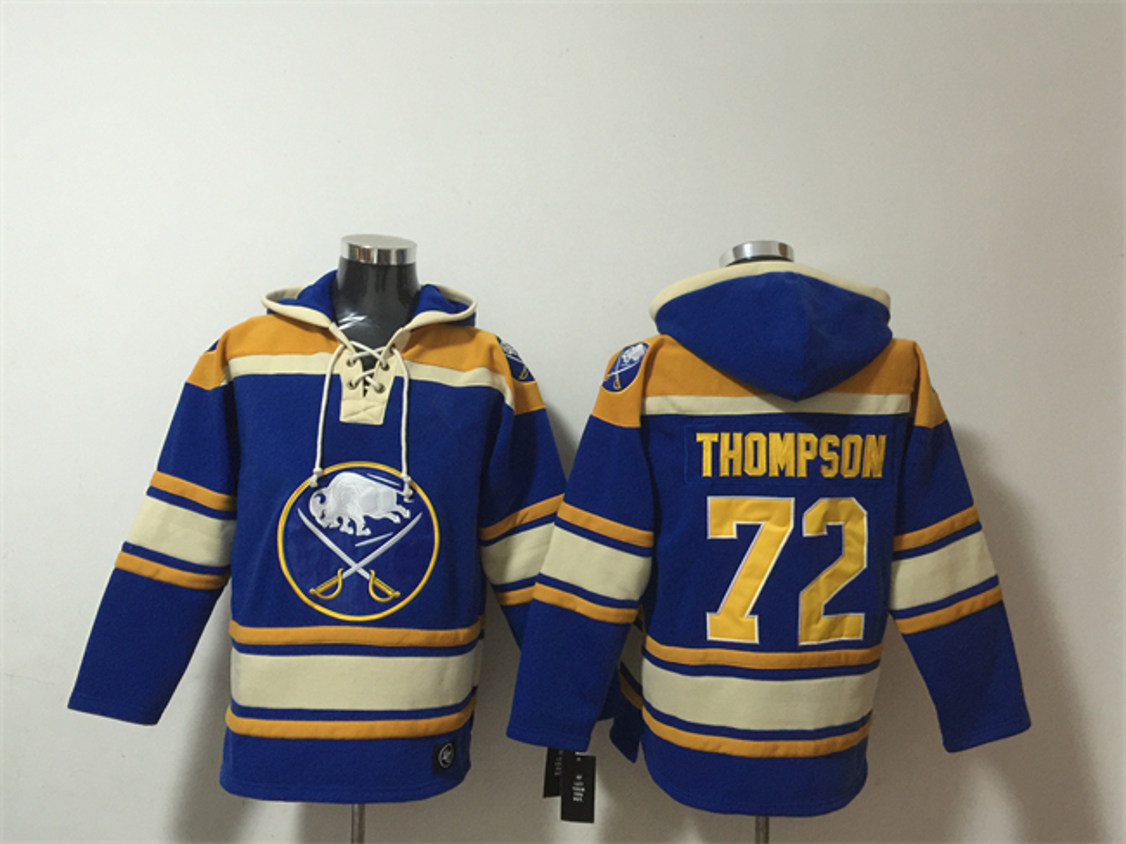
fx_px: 943
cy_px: 422
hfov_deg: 61.7
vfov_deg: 48.2
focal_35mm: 29
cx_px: 563
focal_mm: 4.15
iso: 125
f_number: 2.2
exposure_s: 1/10
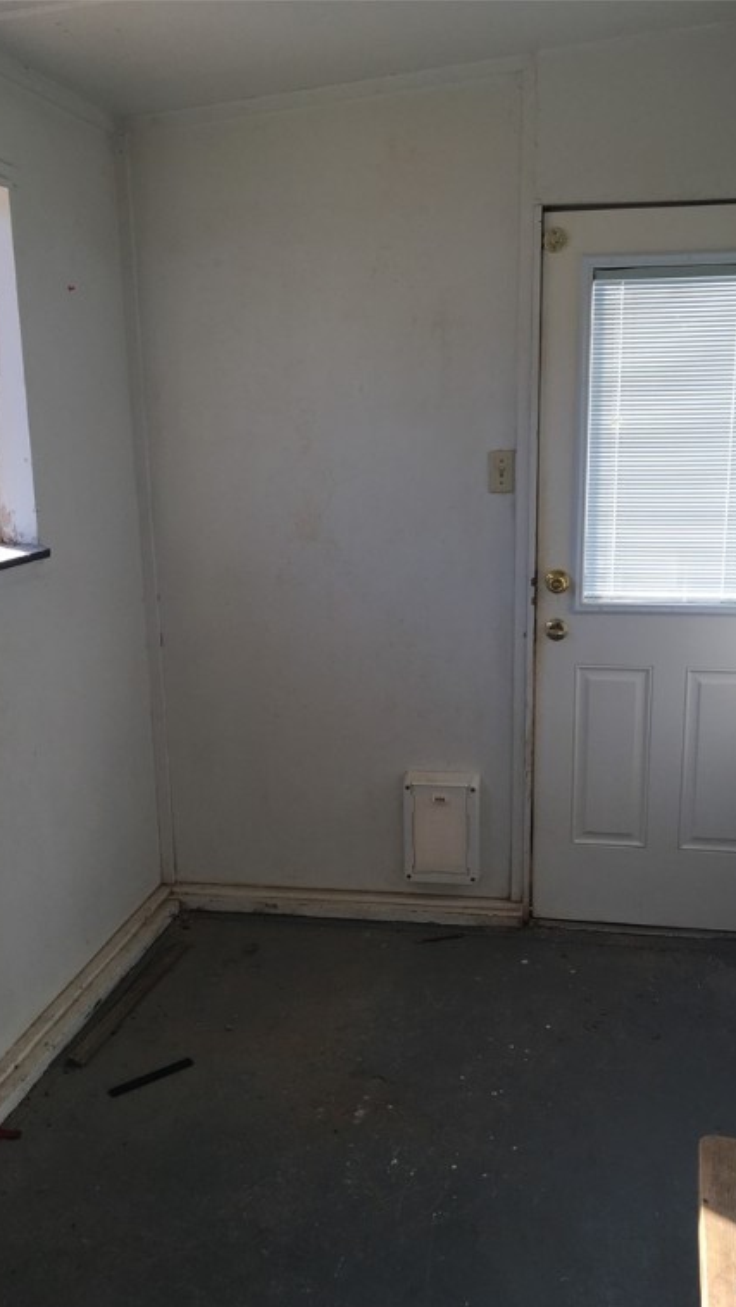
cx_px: 417
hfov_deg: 36.7
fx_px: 1109
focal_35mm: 32
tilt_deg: -12.9
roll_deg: +1.0
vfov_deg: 61.0
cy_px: 660
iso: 25
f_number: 2.2
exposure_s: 1/207
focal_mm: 4.15
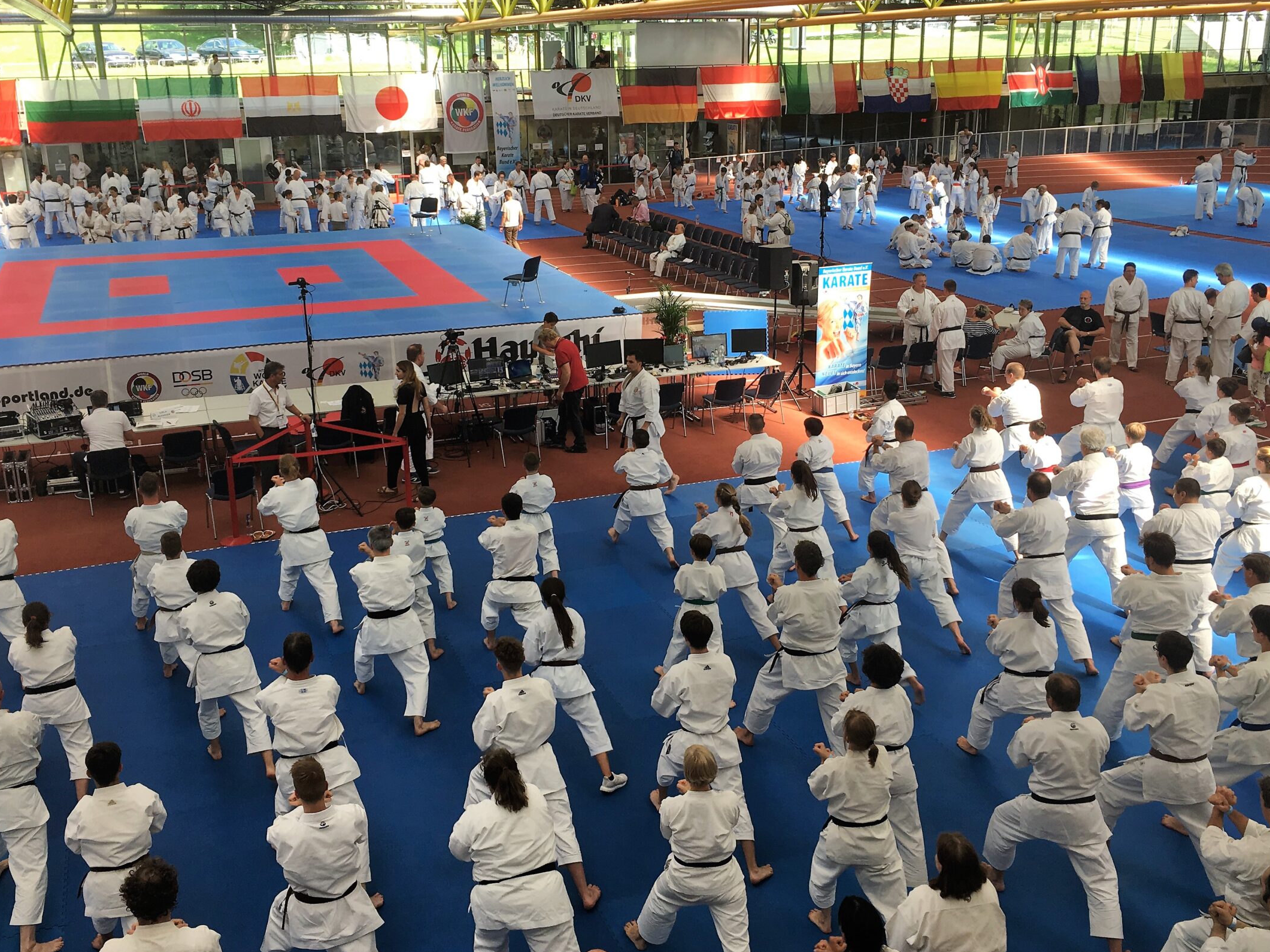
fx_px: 1284
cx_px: 616
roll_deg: +0.5
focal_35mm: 35
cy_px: 443
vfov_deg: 40.7
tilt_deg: -15.6
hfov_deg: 52.6
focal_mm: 4.15
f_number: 2.2
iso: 25
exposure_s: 1/108
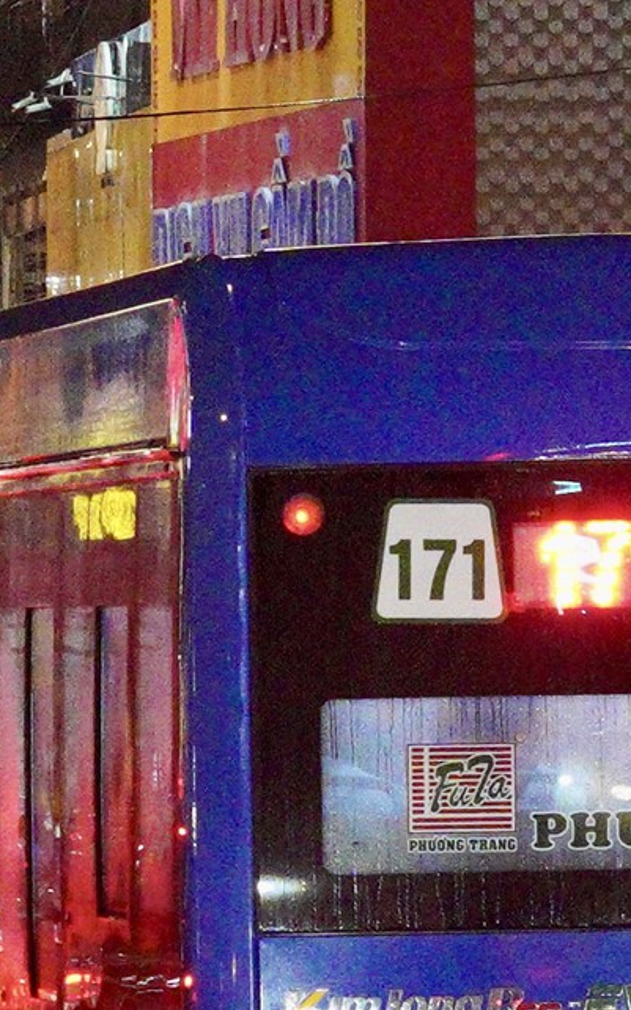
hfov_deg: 4.2
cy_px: 679
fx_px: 8396
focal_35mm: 305
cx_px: -801
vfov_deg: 6.9
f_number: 4
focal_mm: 50
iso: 10000
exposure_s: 1/200
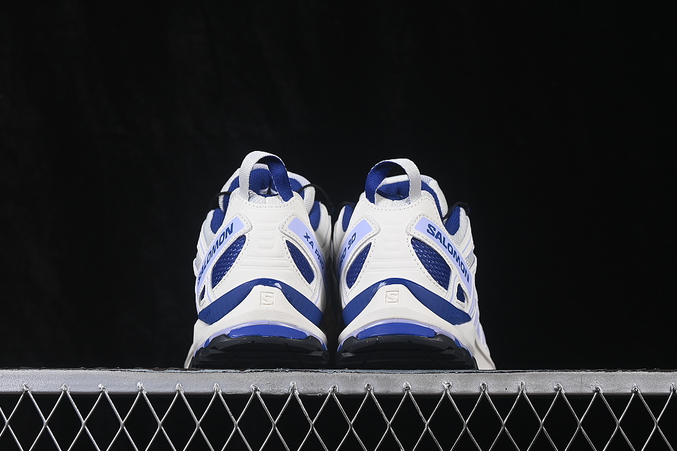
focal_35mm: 76
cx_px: 338
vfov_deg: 18.0
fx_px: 1429
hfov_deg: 26.6
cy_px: 228
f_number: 8
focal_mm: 50
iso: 160
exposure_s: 1/80
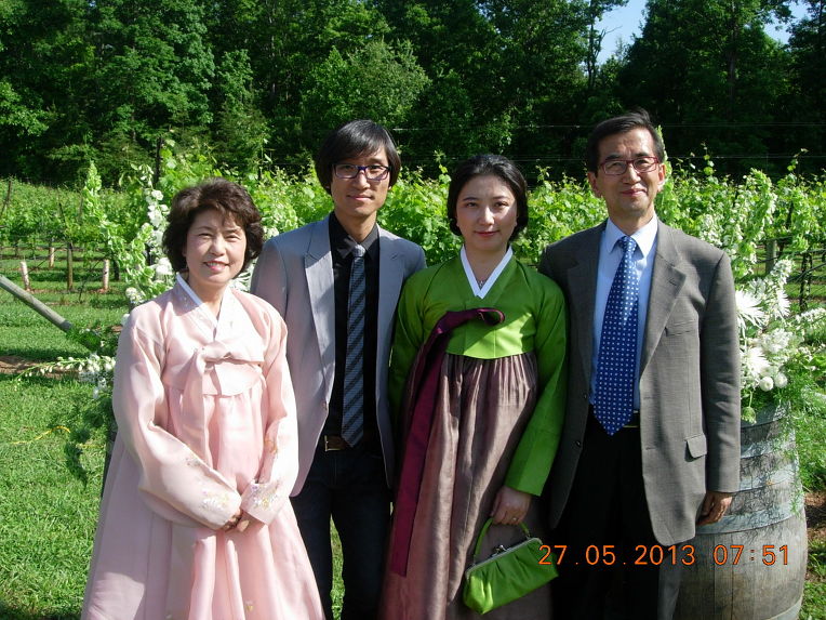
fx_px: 907
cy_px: 310
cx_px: 413
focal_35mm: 38
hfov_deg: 49.0
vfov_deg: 37.7
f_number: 4.8
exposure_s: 1/418
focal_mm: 7.8
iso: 64
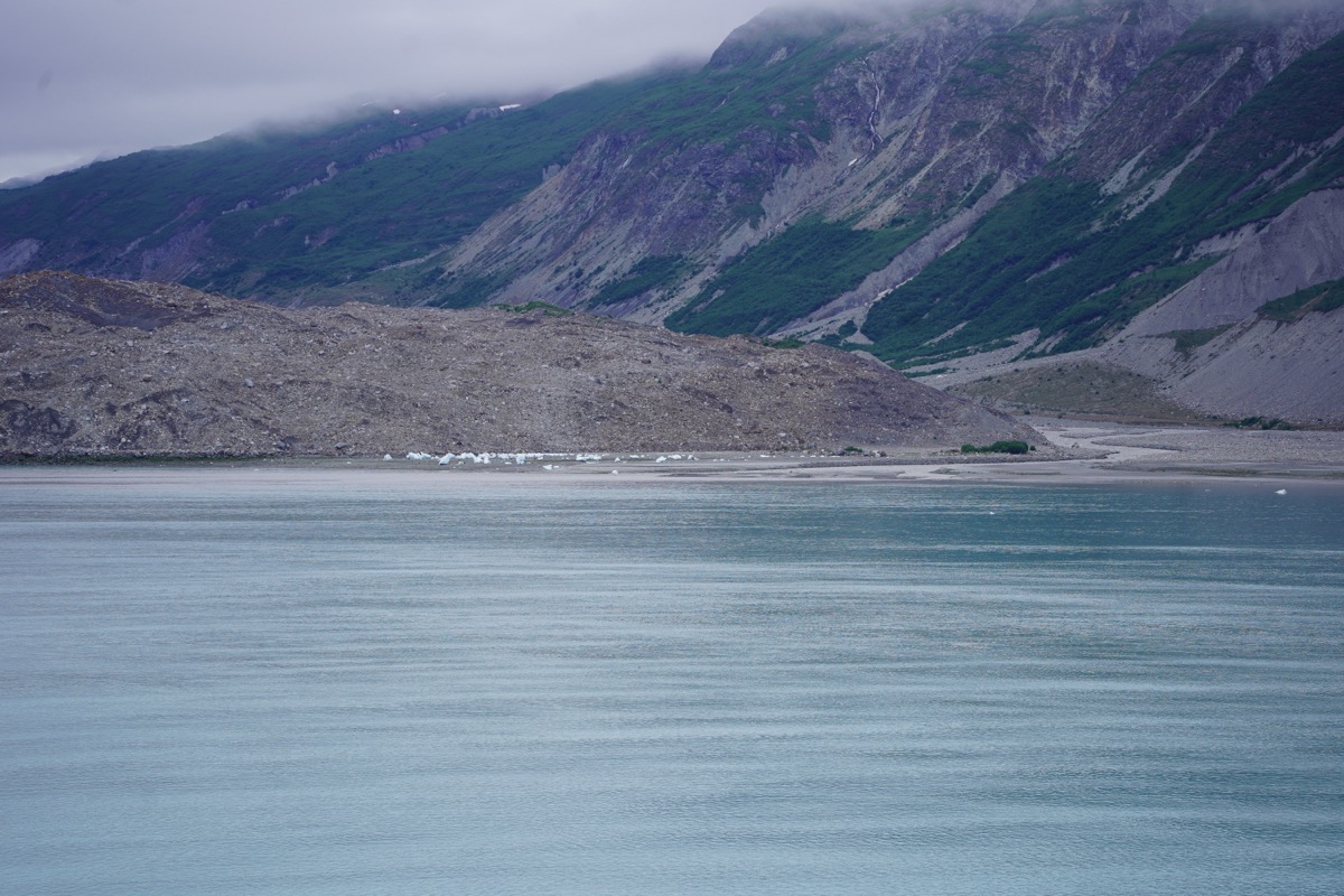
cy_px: 448
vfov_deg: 11.1
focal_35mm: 123
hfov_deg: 16.7
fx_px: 4592
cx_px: 672
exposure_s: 1/200
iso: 100
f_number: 5.6
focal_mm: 123
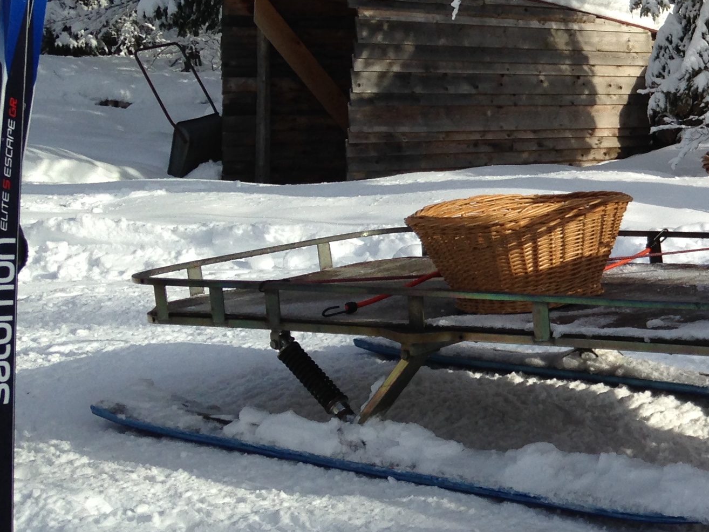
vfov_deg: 18.0
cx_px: 876
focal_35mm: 82
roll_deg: -0.2
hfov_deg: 21.9
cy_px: 205
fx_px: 1679
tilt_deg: -5.1
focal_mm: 4.12
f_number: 2.4
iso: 50
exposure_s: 1/1869
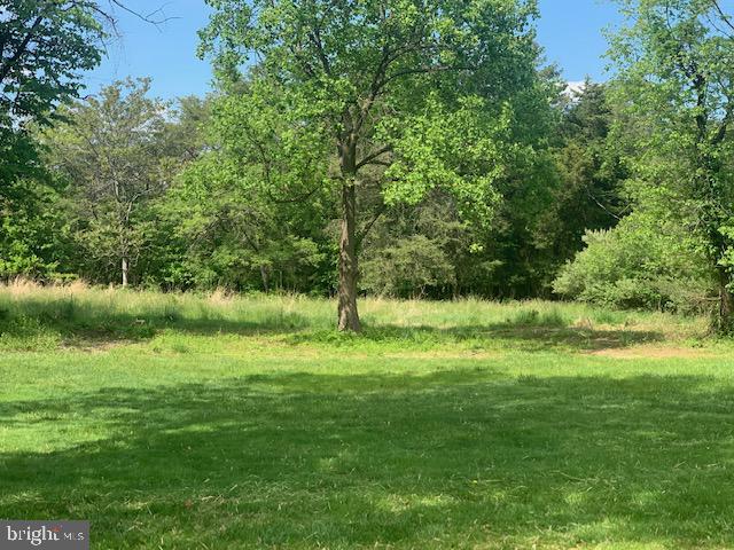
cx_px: 367
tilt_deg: -1.3
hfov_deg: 36.8
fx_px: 1103
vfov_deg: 28.0
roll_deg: +1.1
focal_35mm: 52
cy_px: 275
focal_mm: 6
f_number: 2.4
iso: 16
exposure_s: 1/298
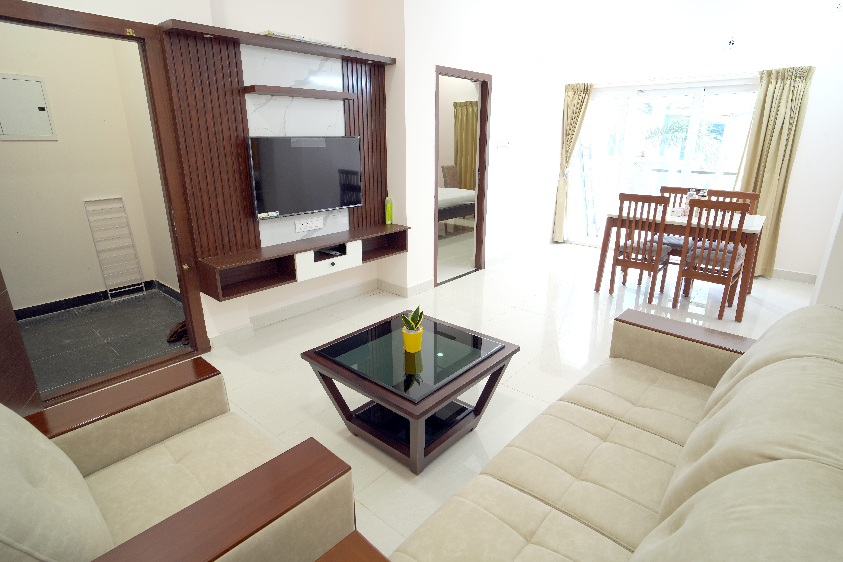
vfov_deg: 67.4
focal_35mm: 18
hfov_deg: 90.0
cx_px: 422
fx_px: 421
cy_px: 281
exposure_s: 1/15
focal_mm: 18
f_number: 7.1
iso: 400
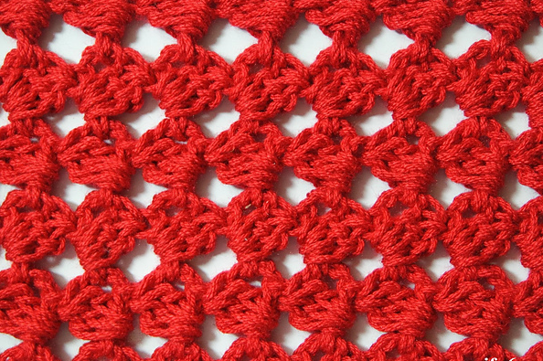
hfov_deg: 24.5
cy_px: 189
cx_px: 291
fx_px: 1251
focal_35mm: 83
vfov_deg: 16.4
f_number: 5.6
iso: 800
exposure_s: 1/80
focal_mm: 50
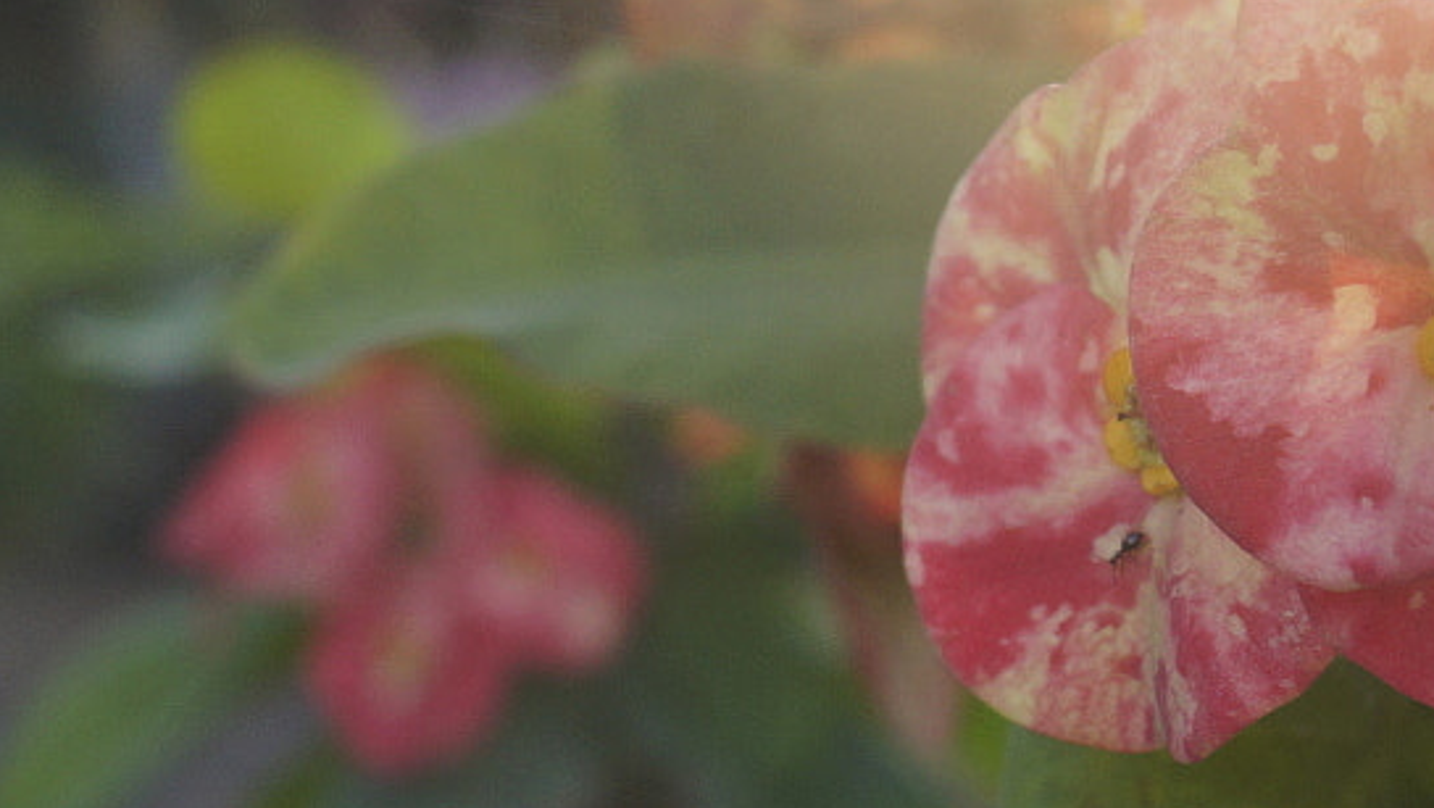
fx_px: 3157
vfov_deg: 14.5
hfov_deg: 25.5
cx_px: 858
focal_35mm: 83
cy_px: 159
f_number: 4
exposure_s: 1/160
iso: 250
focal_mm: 18
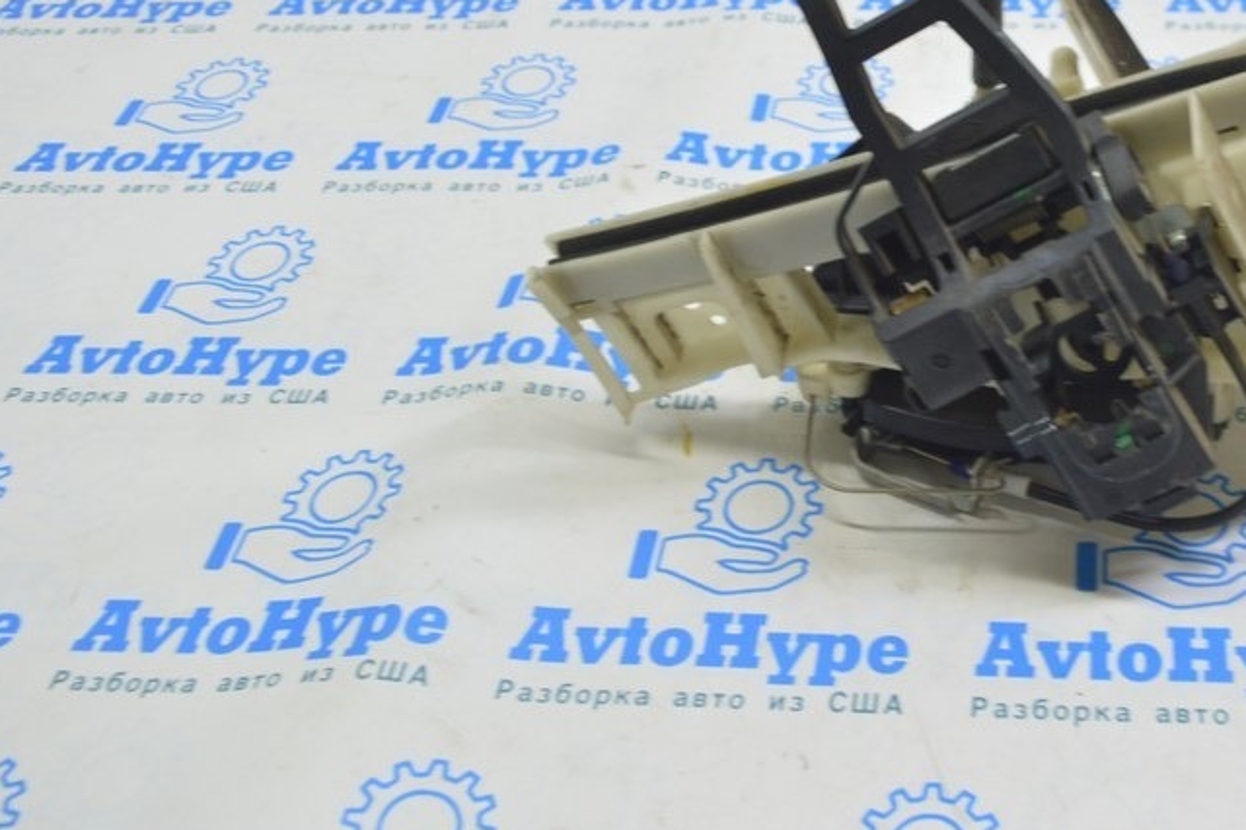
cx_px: 954
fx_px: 1660
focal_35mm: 48
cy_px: 178
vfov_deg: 27.5
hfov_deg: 39.9
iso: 400
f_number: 5.6
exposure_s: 1/20
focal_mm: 20
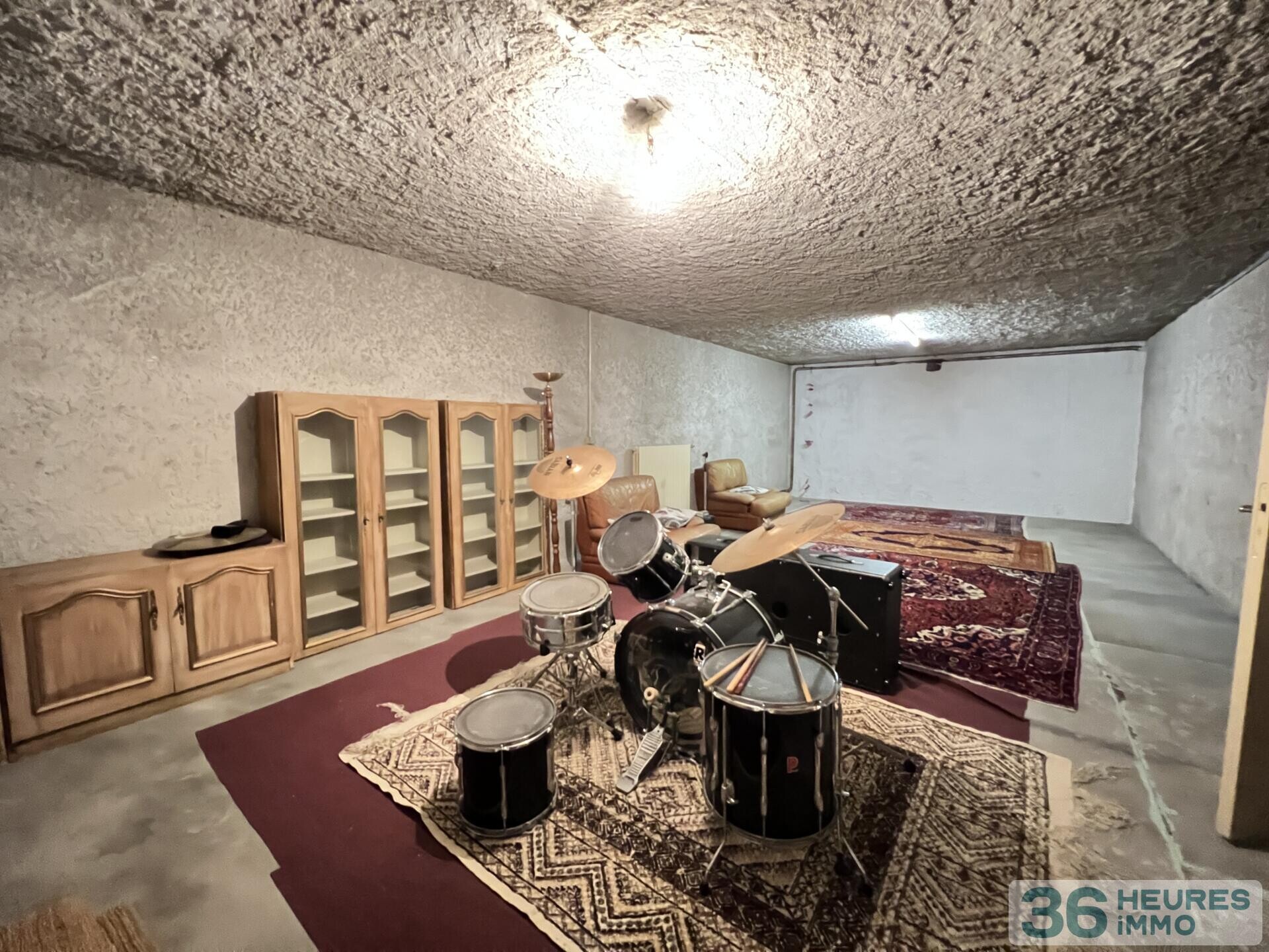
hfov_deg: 106.2
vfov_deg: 89.9
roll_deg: +0.0
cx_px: 634
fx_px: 477
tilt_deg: -6.0
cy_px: 476
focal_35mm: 13
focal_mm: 1.57
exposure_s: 1/17
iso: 2500
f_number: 1.8
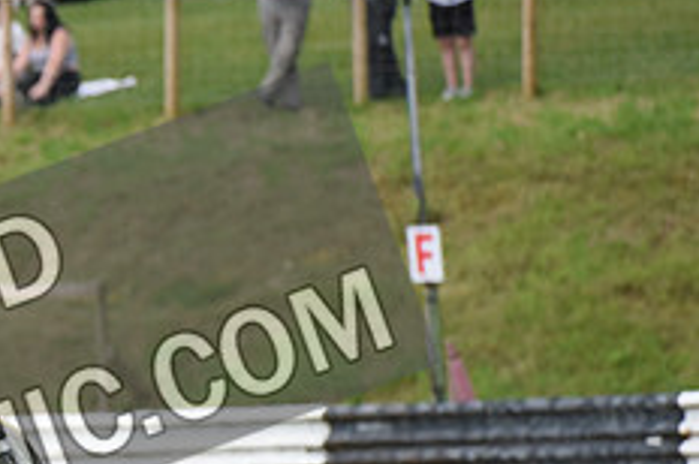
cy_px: 420
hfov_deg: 2.1
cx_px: -172
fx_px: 19428
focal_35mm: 1002
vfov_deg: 1.4
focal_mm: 400
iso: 1600
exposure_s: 1/1000
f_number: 5.6
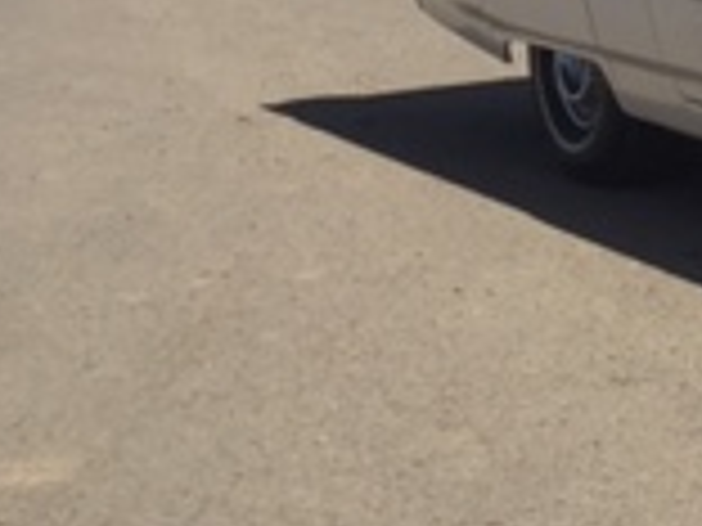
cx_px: 1224
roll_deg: +1.3
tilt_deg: -3.2
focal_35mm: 119
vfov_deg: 12.1
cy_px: -148
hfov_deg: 14.7
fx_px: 2413
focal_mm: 4.15
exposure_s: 1/3300
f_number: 2.2
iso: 32
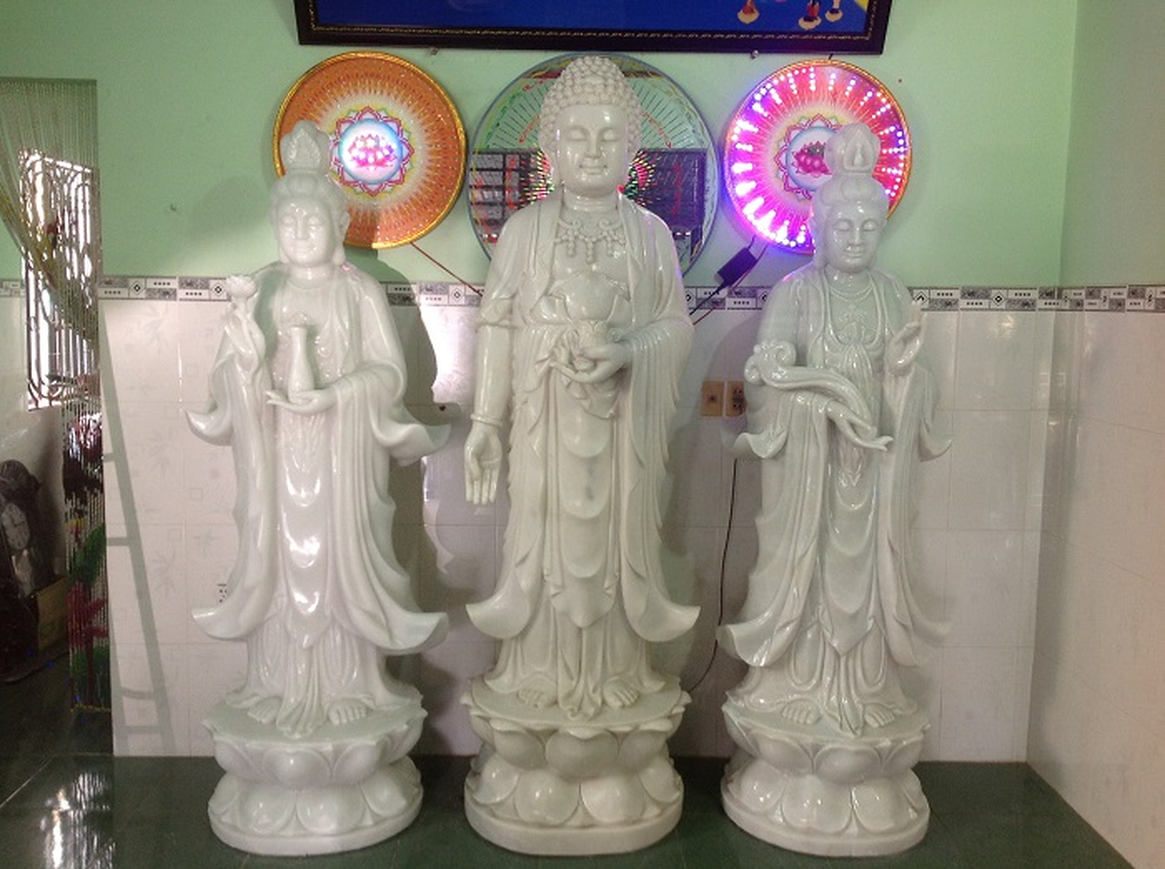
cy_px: 434
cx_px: 582
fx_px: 1176
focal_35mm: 35
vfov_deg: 40.6
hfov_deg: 52.7
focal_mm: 4.28
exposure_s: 1/15
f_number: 2.4
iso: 100
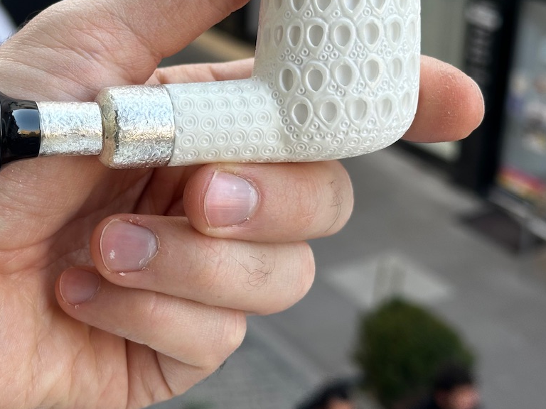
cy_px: 104
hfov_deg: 24.0
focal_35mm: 80
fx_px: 1262
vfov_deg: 18.3
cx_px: 109
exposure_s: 1/165
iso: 50
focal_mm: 6.86
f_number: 1.78
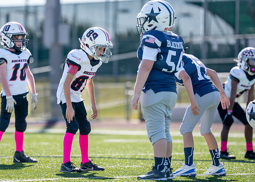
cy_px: 82
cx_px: 90
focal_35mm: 255
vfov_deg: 5.6
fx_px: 1848
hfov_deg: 7.9
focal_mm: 200
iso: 320
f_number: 2.8
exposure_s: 1/4000
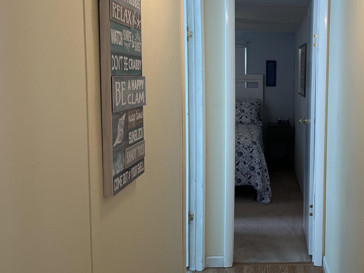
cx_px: 293
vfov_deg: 36.7
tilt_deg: -5.3
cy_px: 116
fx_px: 410
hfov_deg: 45.4
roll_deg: -0.7
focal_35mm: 39
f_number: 1.78
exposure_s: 1/120
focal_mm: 6.86
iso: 125
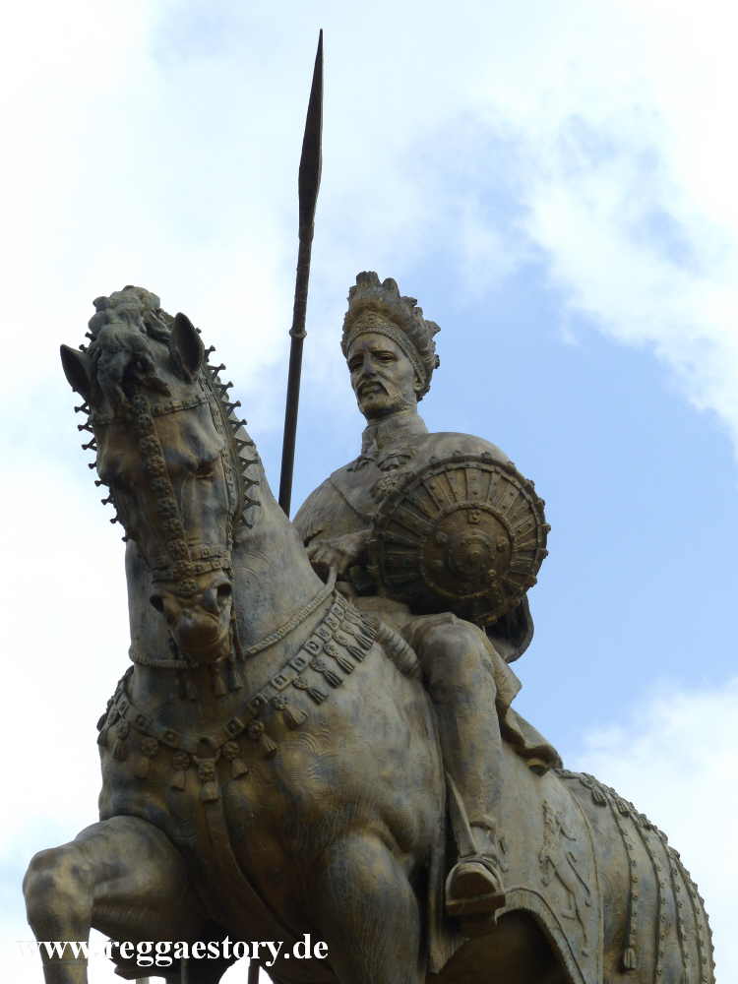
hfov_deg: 8.0
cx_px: 369
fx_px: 5287
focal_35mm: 186
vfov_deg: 10.6
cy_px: 492
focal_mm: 33.5
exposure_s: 1/1300
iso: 100
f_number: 4
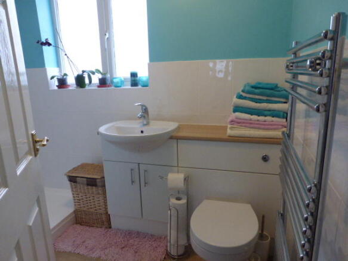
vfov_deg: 54.9
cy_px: 130
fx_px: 251
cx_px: 174
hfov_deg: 69.4
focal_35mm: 25
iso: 400
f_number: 3.3
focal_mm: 4.3
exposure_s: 1/13
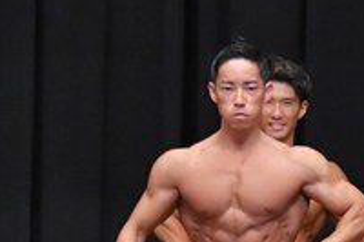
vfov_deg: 2.1
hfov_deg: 3.2
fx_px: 6577
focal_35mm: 651
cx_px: 236
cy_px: 362
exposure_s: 1/400
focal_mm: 112
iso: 8000
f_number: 5.6
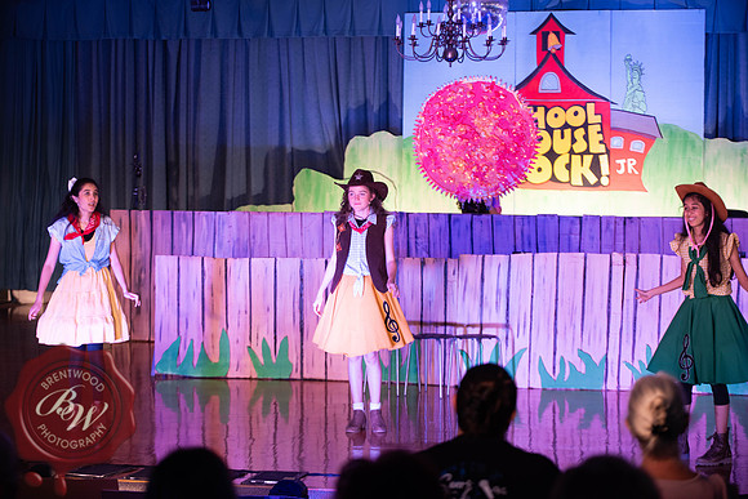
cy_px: 250
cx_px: 374
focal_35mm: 92
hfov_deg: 22.1
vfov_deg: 14.9
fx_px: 1912
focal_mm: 92
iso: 500
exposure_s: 1/100
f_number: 2.8
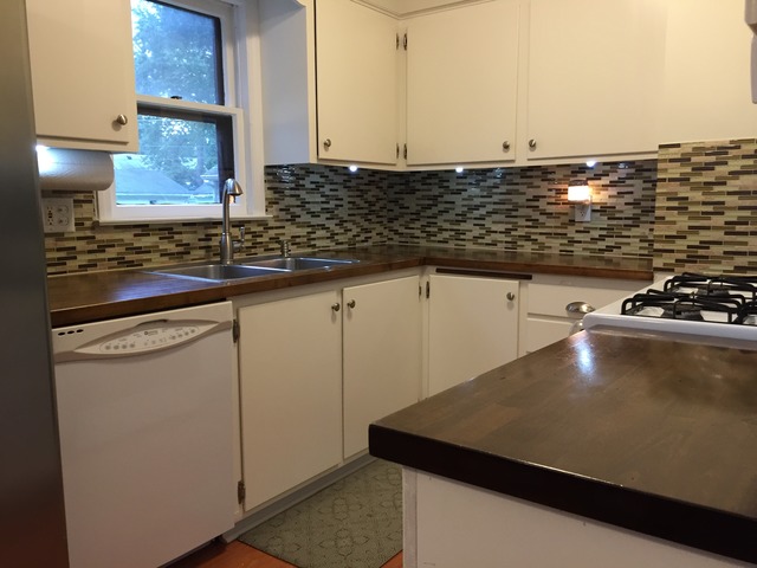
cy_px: 284
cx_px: 378
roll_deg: +0.4
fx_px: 634
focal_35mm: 29
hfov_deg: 61.7
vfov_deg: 48.2
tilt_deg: -6.8
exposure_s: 1/30
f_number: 2.2
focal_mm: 4.15
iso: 100
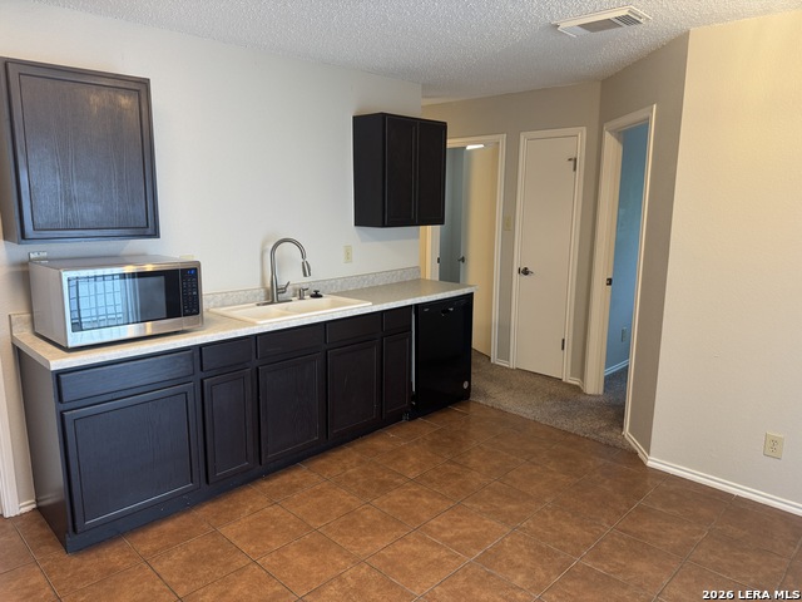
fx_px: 556
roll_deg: +0.3
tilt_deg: -11.6
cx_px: 401
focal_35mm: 24
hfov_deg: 71.6
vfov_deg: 56.8
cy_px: 301
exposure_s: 1/60
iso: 160
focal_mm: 6.76
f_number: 1.78
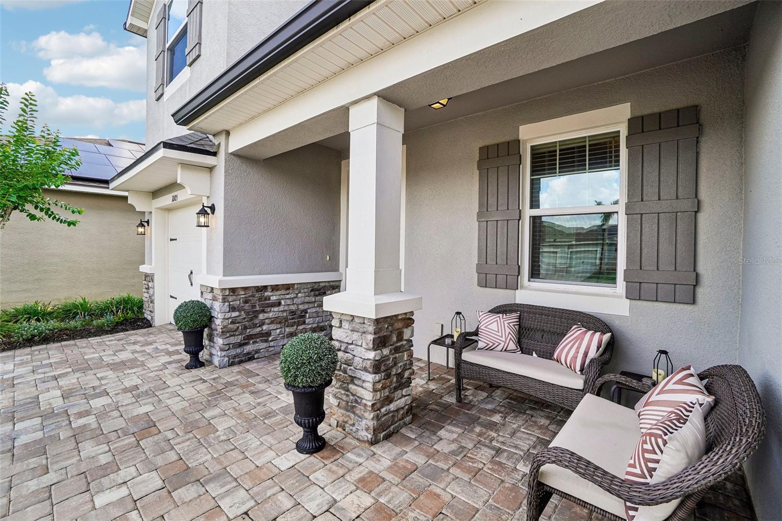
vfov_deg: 77.3
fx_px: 326
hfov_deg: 100.4
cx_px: 391
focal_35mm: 15
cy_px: 260
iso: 100
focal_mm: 10
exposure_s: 1/45
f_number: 8
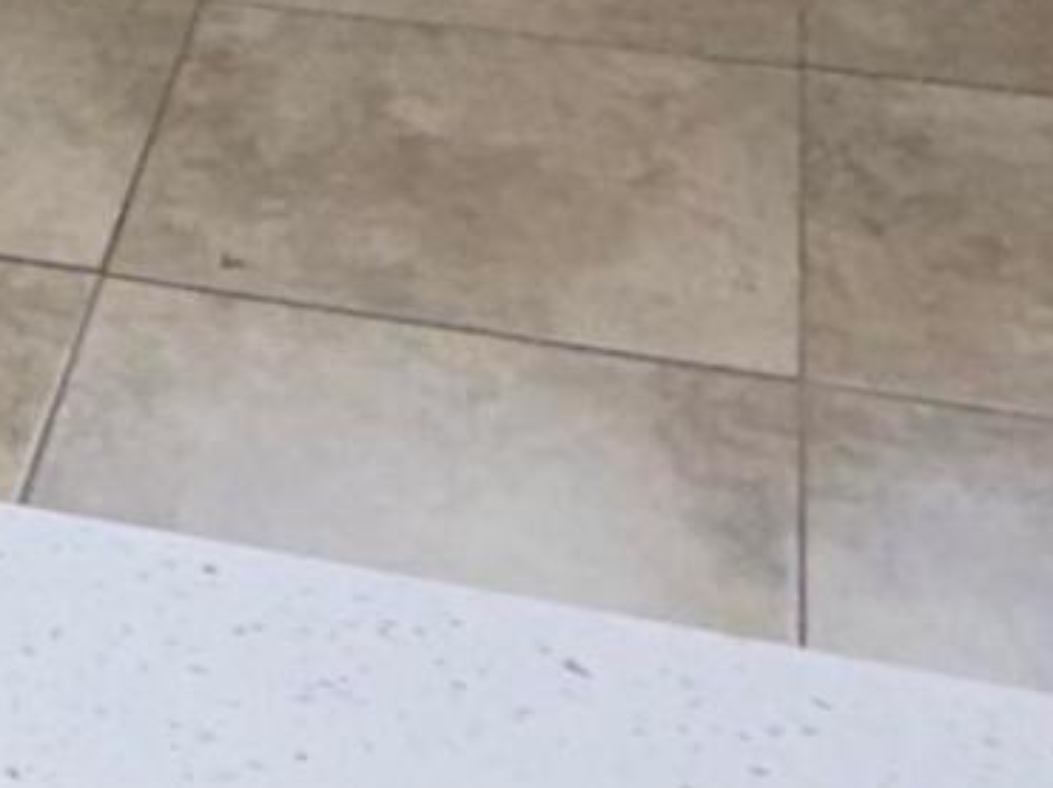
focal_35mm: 109
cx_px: -899
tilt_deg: -7.8
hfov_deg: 15.3
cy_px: -1016
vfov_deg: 11.5
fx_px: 3314
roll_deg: +6.9
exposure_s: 1/120
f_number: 2.2
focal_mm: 2.22
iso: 25
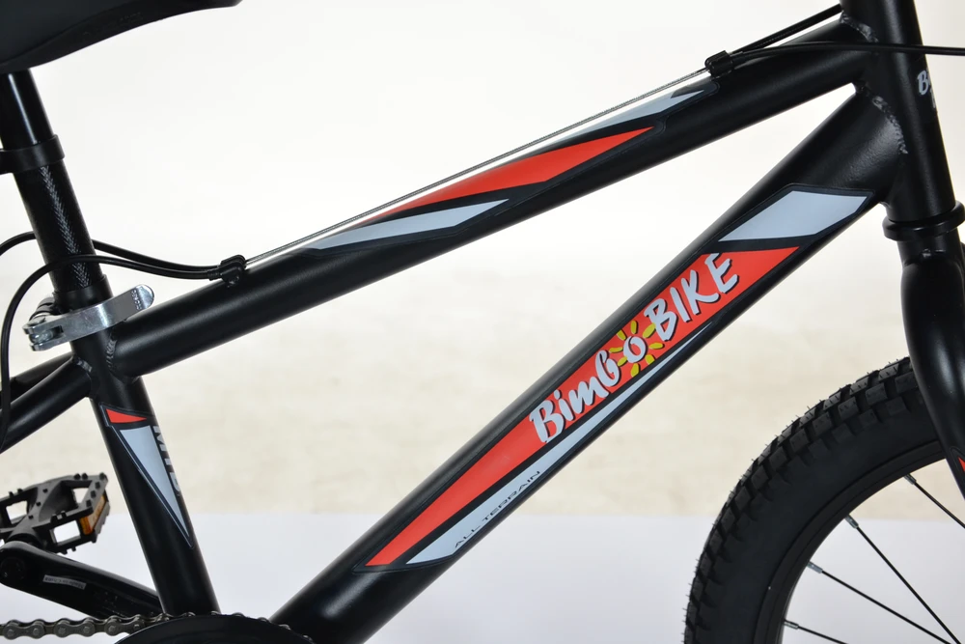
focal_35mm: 63
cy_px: 322
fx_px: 1689
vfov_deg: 21.6
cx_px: 482
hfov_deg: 31.9
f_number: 6.3
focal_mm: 42
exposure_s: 1/60
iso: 400
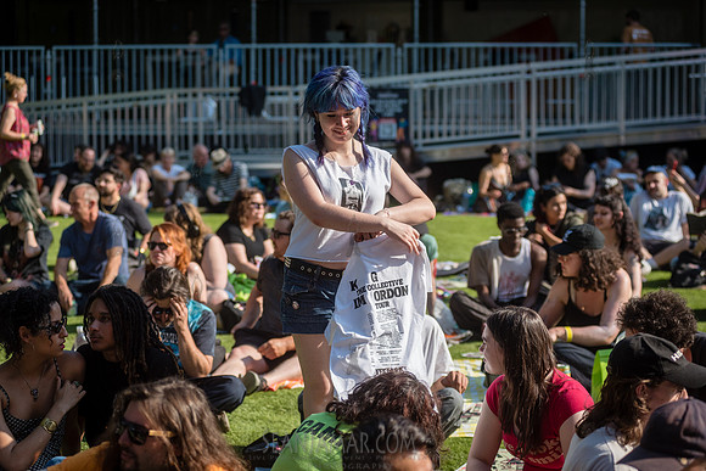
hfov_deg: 23.6
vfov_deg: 15.9
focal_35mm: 86
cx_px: 353
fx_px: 1687
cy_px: 236
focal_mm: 86
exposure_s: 1/4000
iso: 400
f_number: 3.5
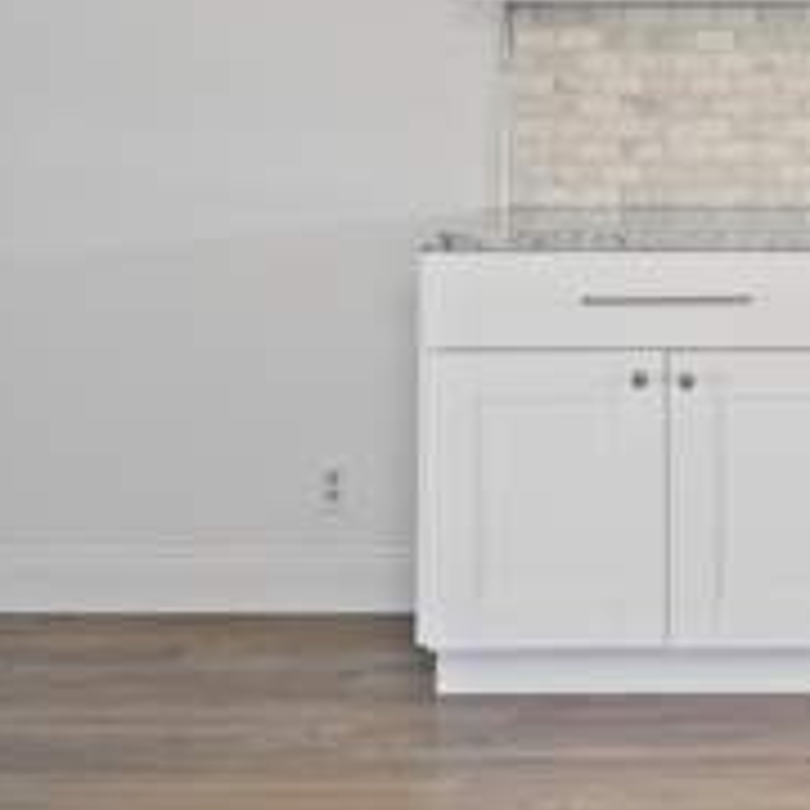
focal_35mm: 68
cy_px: 94
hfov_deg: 22.6
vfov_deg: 24.7
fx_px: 1800
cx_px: 1058
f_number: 8
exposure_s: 1/10
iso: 2000
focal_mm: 30
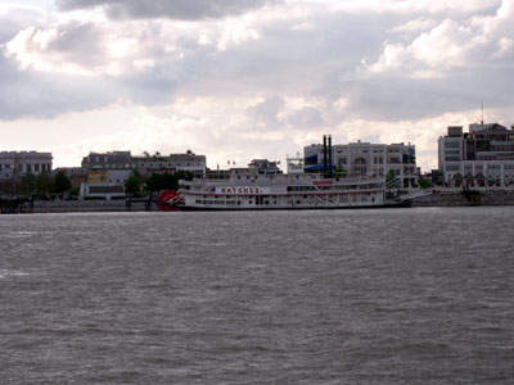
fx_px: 1693
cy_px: 192
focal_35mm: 114
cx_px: 257
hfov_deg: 17.3
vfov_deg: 13.0
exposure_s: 1/253
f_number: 4.9
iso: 100
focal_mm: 24
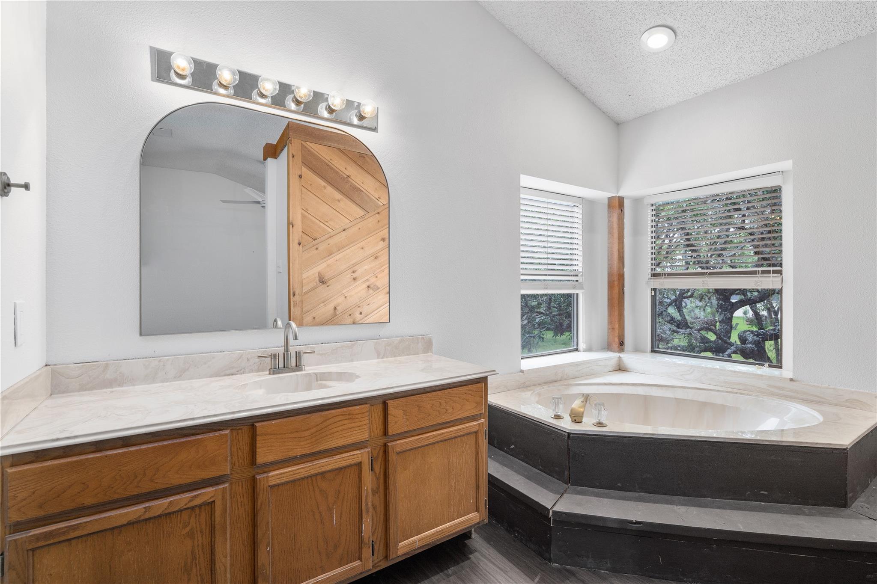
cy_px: 292
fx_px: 390
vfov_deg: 73.7
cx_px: 438
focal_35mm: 16
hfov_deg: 96.7
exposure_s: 1/3
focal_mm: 16
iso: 400
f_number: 8
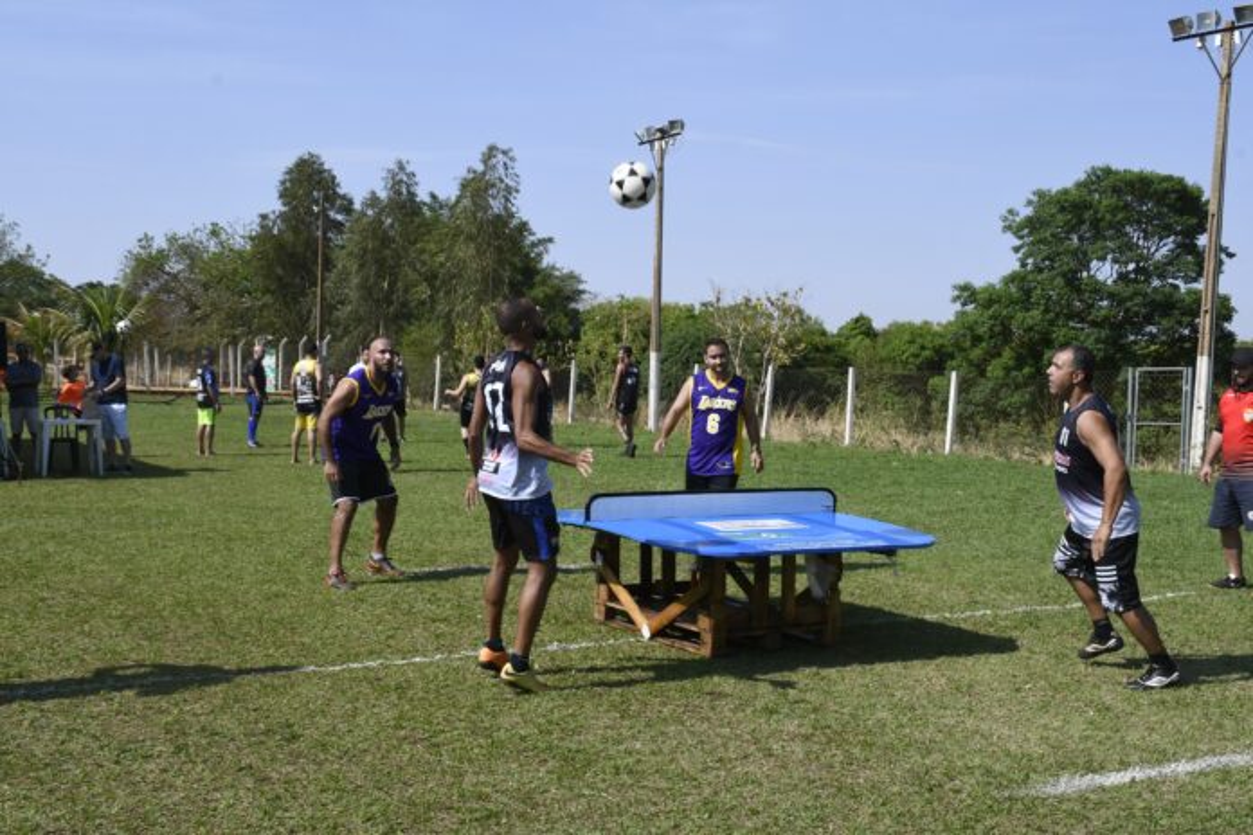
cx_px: 626
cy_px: 418
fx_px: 1392
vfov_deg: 33.4
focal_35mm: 40
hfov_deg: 48.5
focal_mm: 27
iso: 250
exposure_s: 1/320
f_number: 13
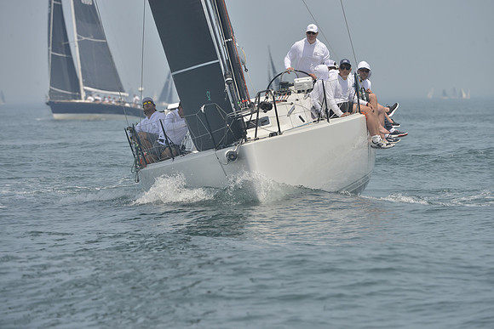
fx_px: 4117
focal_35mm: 300
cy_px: 164
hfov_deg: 6.9
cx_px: 247
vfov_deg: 4.6
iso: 280
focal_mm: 300
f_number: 9
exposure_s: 1/1000
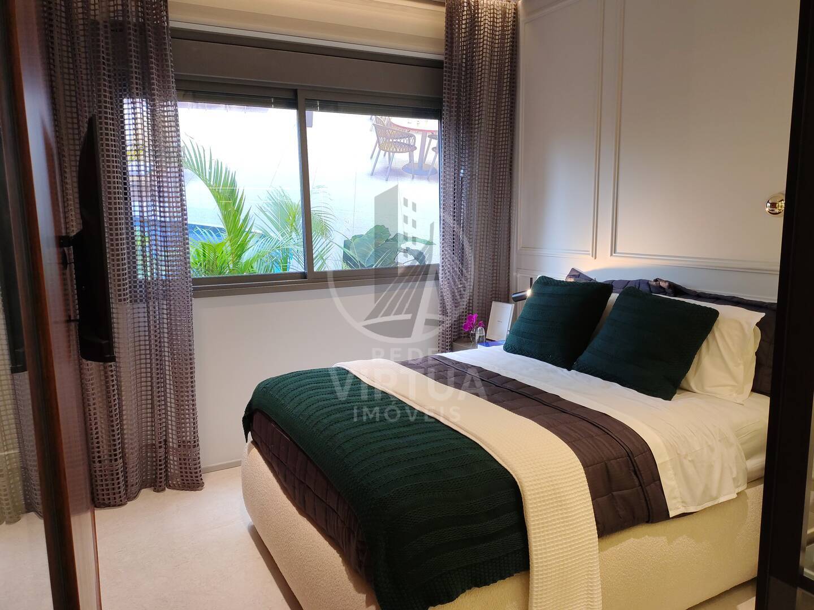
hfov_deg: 69.4
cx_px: 407
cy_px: 305
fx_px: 588
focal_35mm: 25
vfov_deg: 54.9
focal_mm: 4.71
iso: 198
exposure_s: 1/66
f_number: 1.7
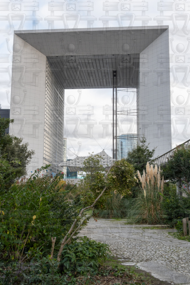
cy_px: 149
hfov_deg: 33.7
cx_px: 98
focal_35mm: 40
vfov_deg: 48.9
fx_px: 313
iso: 400
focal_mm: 23
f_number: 8
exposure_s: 1/250
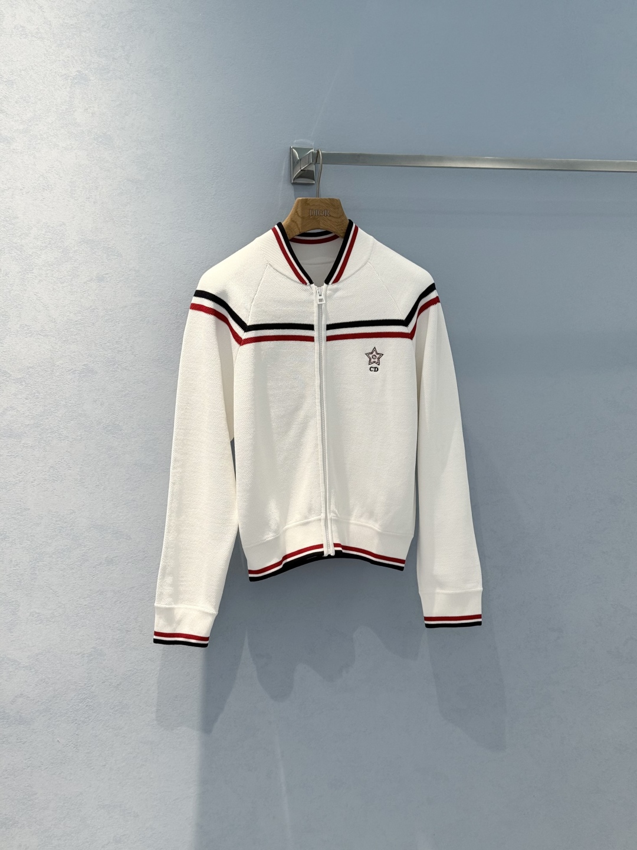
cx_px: 318
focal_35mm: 48
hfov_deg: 30.3
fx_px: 1178
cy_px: 425
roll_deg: +0.4
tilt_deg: -3.6
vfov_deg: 39.7
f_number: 1.78
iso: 50
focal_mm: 6.76
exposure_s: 1/122
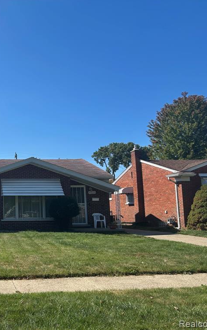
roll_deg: +1.3
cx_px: 1
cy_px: 165
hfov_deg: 31.8
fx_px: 334
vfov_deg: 52.7
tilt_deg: +9.1
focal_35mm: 37
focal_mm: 5.7
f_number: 1.5
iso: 50
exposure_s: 1/4274
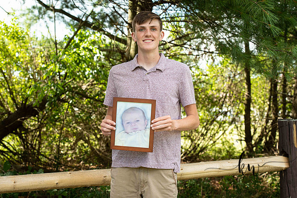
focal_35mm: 70
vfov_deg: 19.5
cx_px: 148
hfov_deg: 28.8
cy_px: 99
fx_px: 578
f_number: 5.6
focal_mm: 70
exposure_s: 1/200
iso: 400
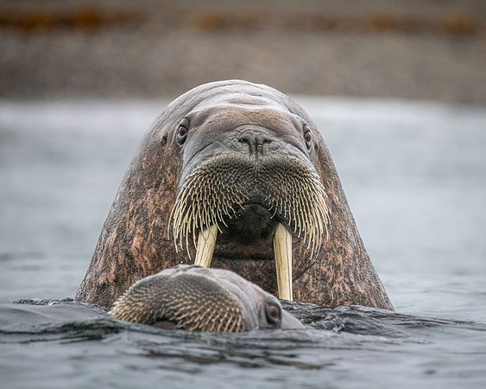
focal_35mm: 780
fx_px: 11216
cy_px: 172
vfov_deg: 2.0
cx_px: 320
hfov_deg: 2.5
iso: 3200
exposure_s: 1/2000
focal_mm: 550
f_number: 6.3
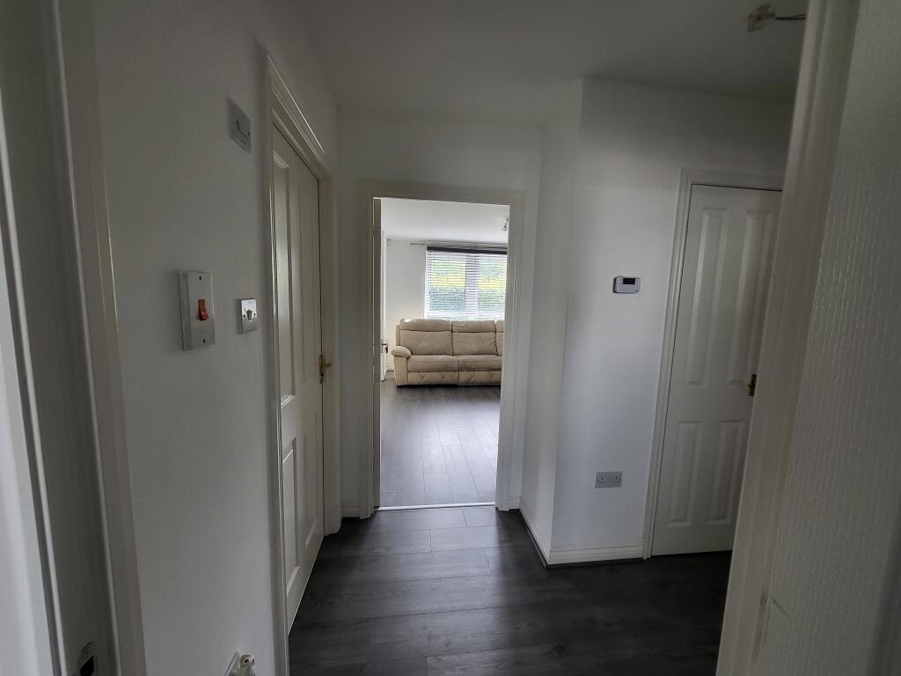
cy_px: 338
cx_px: 450
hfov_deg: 106.2
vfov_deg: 89.9
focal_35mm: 13
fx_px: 338
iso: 125
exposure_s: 1/50
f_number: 2.2
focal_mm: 1.74
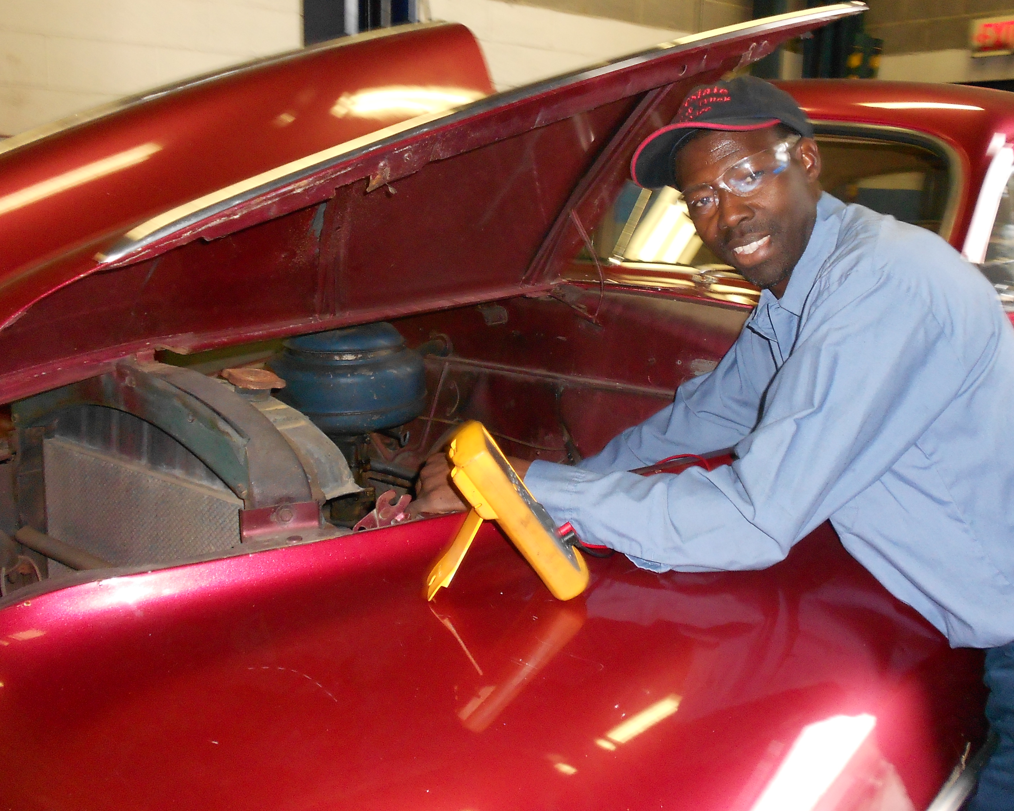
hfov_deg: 57.0
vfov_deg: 47.0
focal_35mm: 31
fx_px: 930
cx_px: 563
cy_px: 348
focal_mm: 4.6
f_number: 3.2
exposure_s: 1/25
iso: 250
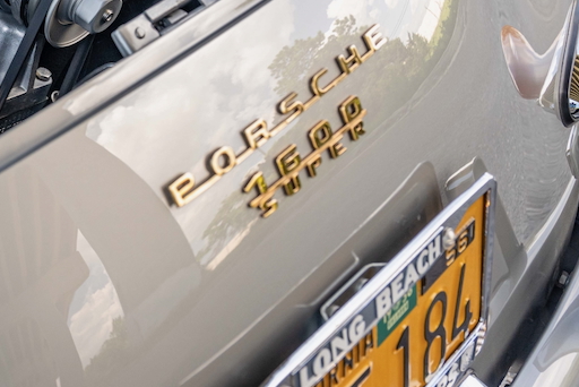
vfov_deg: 21.3
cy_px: -55
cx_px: -136
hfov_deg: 28.5
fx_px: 966
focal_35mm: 60
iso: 500
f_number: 4
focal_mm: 24
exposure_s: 1/250
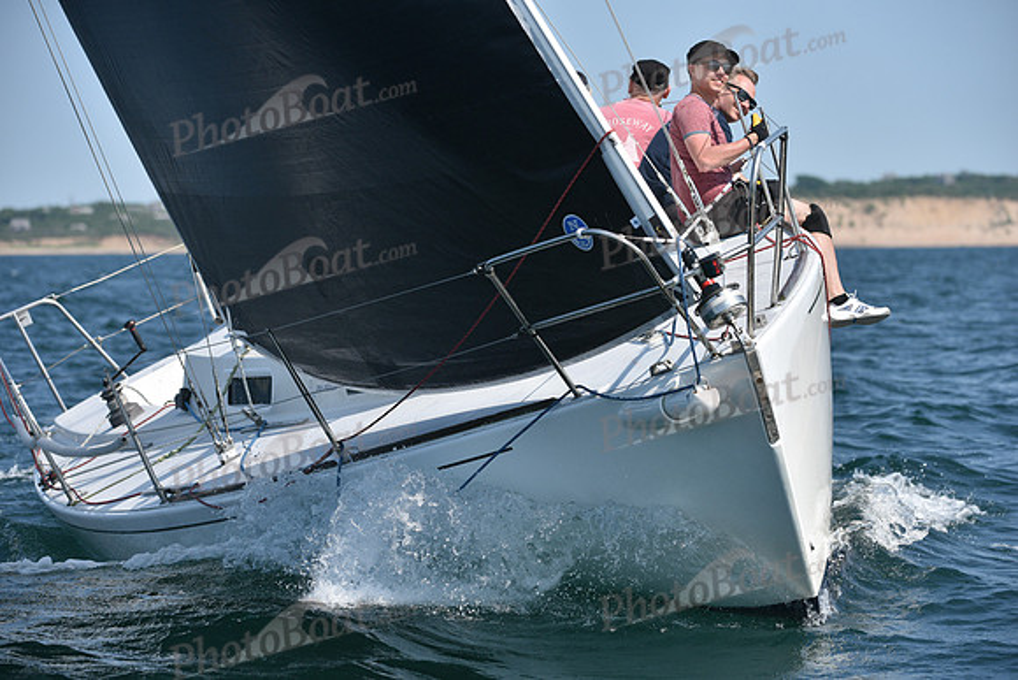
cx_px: 509
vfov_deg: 6.9
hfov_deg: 10.3
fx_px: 5657
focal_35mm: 200
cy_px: 340
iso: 320
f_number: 6.3
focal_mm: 200
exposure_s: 1/1600
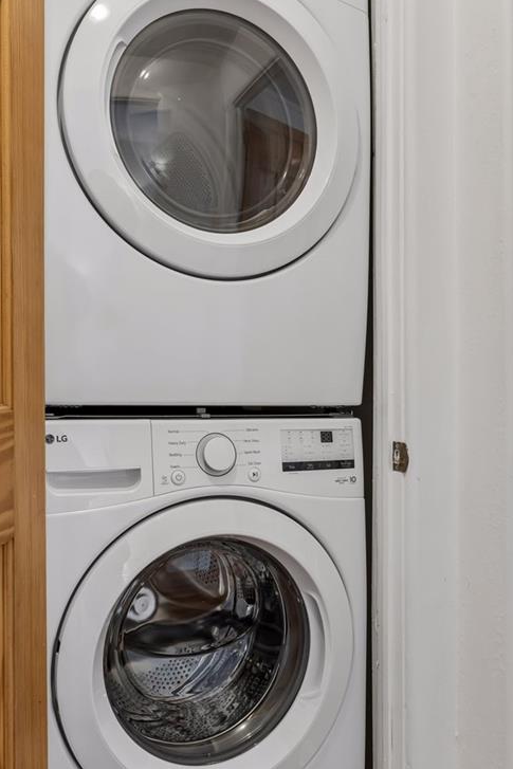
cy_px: 355
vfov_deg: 57.2
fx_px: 705
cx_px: 202
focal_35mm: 33
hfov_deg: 39.8
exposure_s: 1/10
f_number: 9
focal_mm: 20
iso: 400
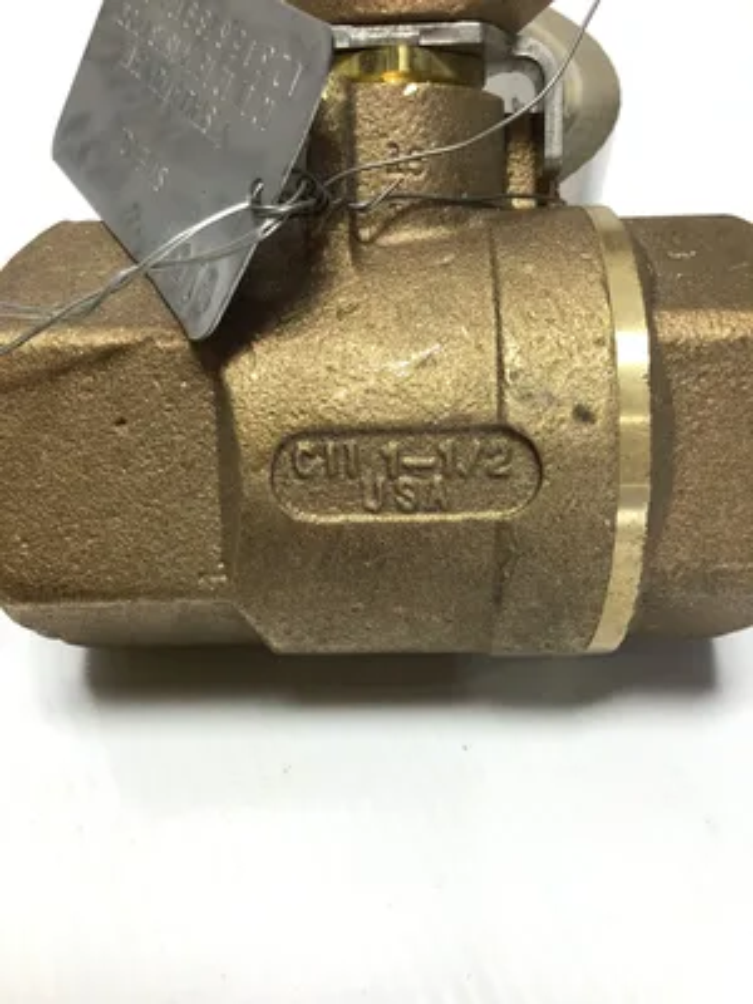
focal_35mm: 31
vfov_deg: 58.4
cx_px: 376
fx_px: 899
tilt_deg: -52.2
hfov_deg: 45.4
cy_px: 502
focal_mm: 3.3
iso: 40
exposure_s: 1/120
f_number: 2.4
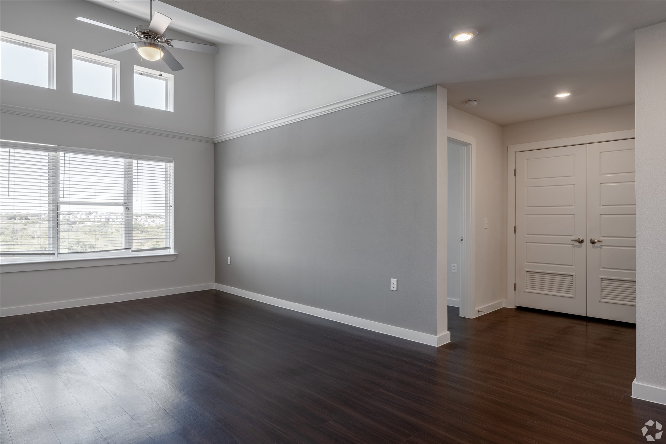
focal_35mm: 20
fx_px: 379
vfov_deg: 60.7
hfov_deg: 82.6
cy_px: 222
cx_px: 333
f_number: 8
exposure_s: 1/50
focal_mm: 20.5
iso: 160
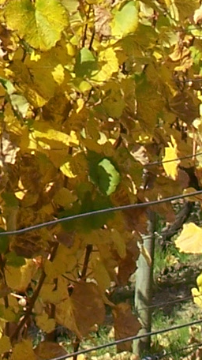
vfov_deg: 6.6
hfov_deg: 3.7
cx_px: -122
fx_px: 3099
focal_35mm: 325
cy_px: -99
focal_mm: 9.8
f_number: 4.5
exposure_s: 1/500
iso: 80
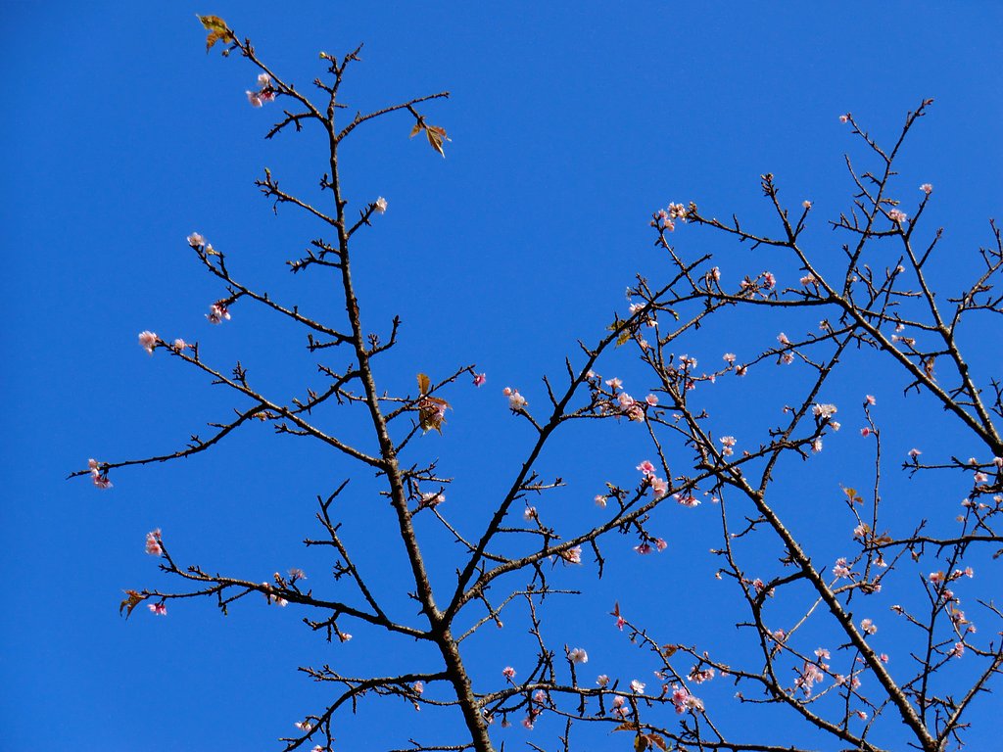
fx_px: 3042
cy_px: 376
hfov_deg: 18.7
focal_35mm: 105
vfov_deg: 14.1
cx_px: 502
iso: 64
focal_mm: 18.8
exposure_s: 1/400
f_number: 5
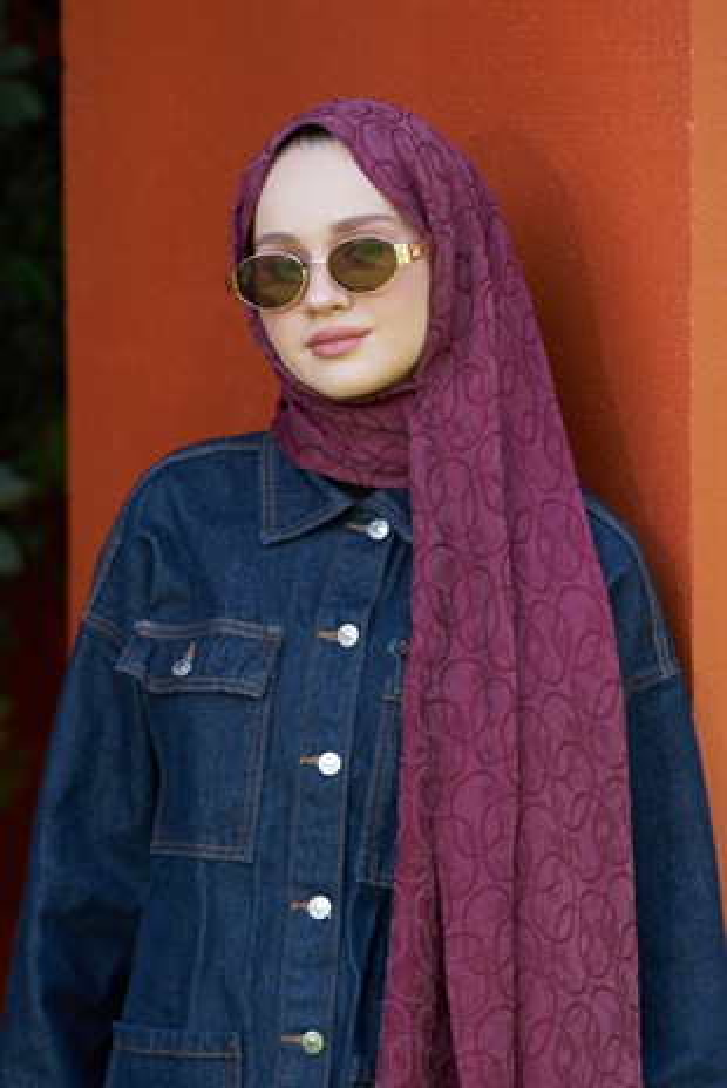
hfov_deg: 9.5
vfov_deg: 14.1
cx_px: 364
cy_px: 544
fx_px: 4385
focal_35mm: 145
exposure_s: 1/200
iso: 200
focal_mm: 145
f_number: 4
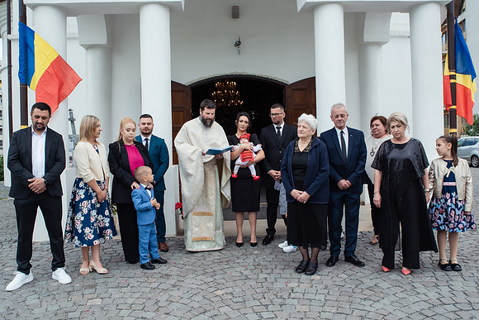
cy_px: 152
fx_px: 388
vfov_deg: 44.7
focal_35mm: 29
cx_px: 239
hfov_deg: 63.3
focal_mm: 26
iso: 400
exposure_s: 1/320
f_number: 9
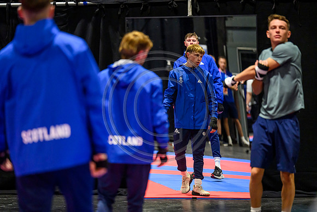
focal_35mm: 200
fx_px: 1761
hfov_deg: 10.3
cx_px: 158
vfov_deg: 6.9
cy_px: 106
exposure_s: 1/500
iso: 8000
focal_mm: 200
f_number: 2.8
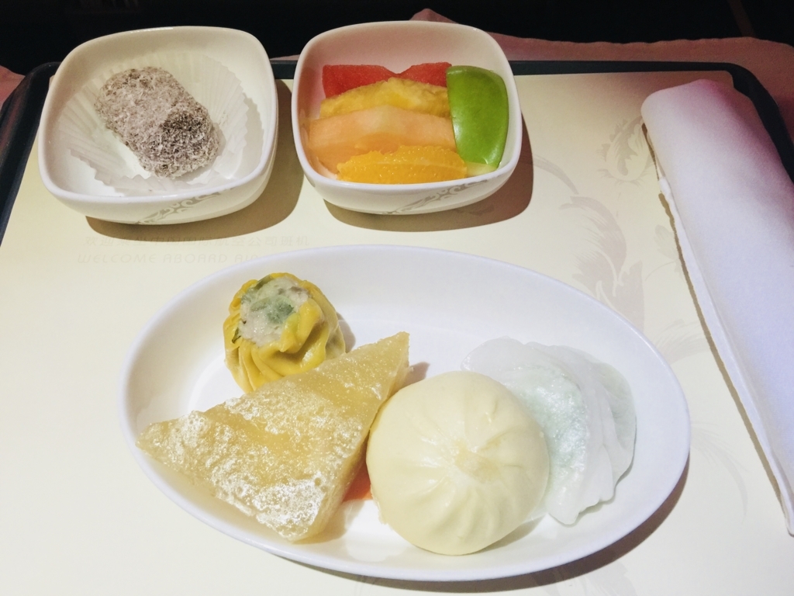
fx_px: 665
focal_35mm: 29
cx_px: 397
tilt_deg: -55.4
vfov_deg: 48.2
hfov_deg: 61.7
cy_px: 298
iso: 80
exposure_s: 1/17
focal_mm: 4.15
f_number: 2.2
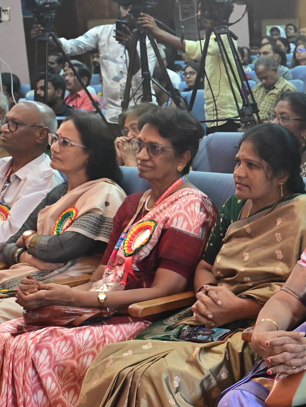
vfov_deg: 24.1
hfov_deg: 17.4
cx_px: 361
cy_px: 214
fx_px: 954
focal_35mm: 81
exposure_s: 1/125
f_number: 5.6
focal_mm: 29
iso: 5000
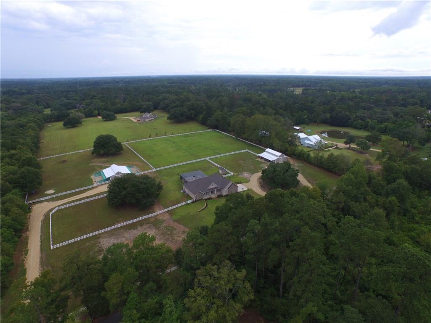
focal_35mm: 20
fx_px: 249
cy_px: 162
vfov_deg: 66.0
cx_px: 216
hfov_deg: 81.7
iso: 100
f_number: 2.8
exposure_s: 1/196
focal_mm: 3.61
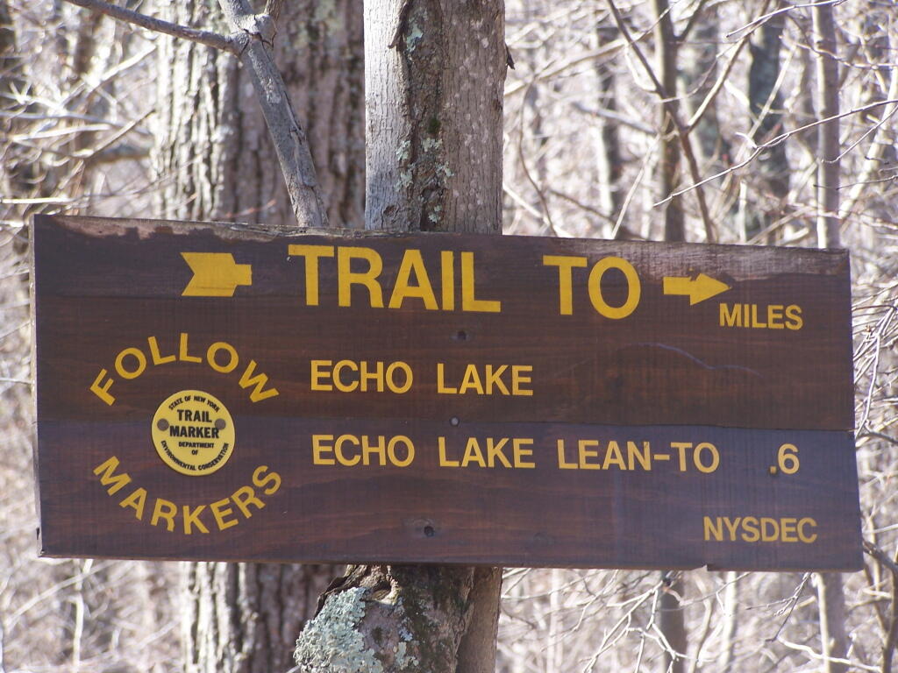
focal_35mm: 169
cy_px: 336
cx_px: 449
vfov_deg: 8.8
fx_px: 4384
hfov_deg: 11.7
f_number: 3.2
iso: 80
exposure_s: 1/160
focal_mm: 28
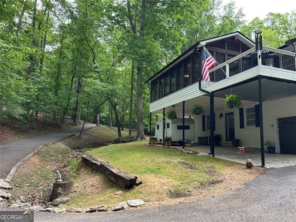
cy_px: 111
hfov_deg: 67.3
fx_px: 222
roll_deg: -1.7
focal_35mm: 26
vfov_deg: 53.1
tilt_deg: +8.4
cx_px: 148
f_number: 1.5
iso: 50
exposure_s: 1/493
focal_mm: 5.7
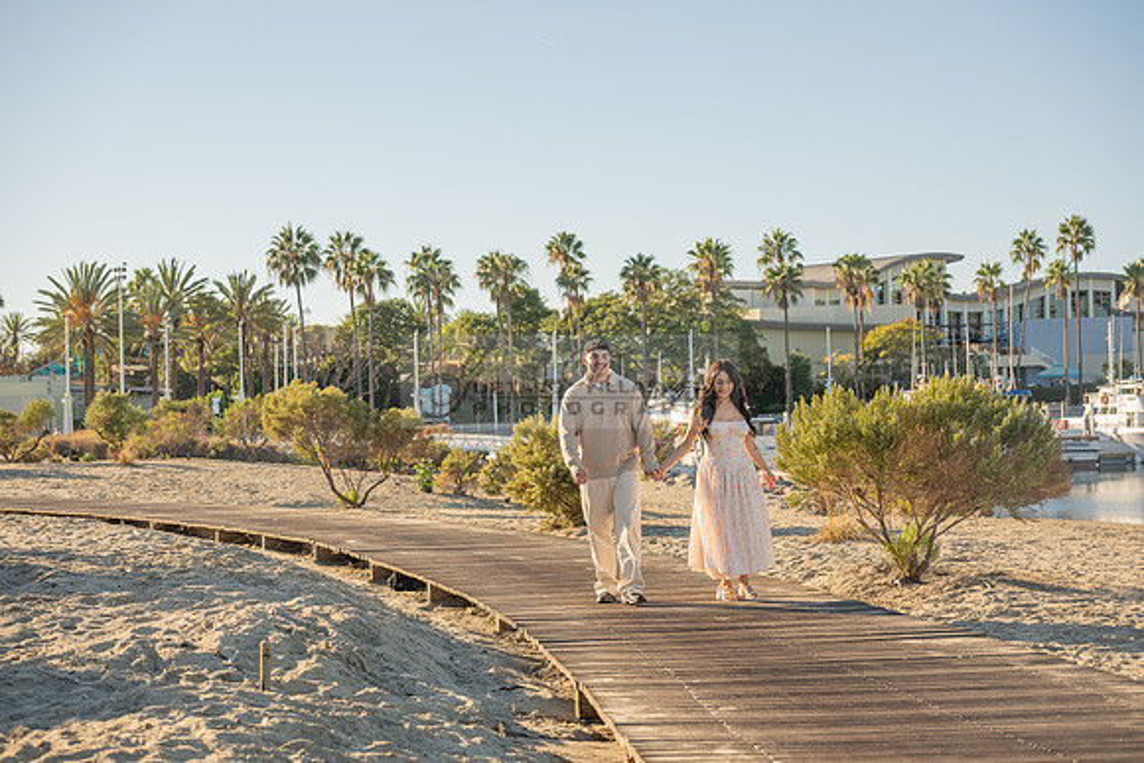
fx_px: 2002
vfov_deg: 21.6
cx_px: 572
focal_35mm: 63
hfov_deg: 31.9
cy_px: 382
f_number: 4
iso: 200
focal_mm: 63
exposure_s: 1/1000
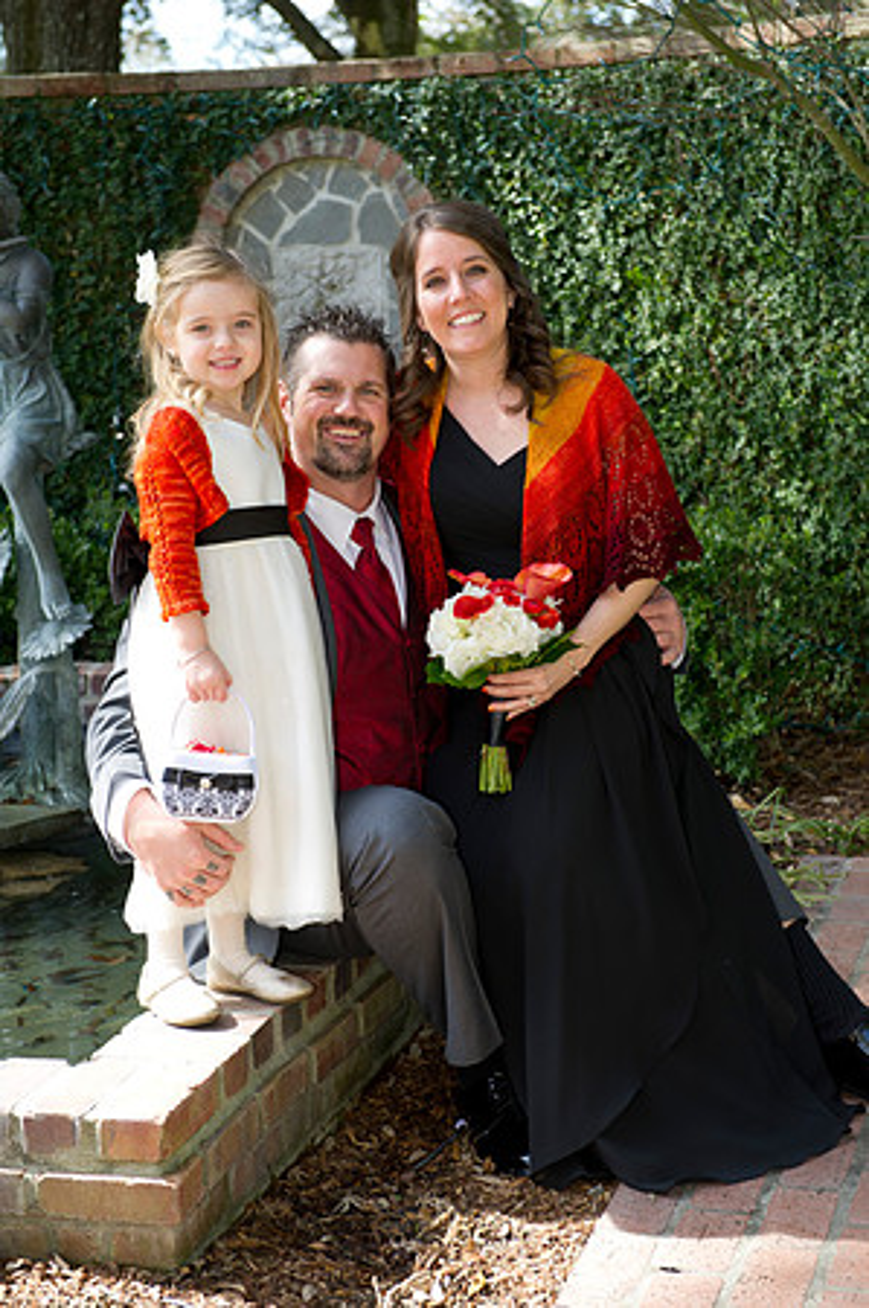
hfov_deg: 19.4
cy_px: 654
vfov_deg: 28.9
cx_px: 434
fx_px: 2540
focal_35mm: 70
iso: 200
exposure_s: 1/160
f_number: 5.6
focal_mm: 70
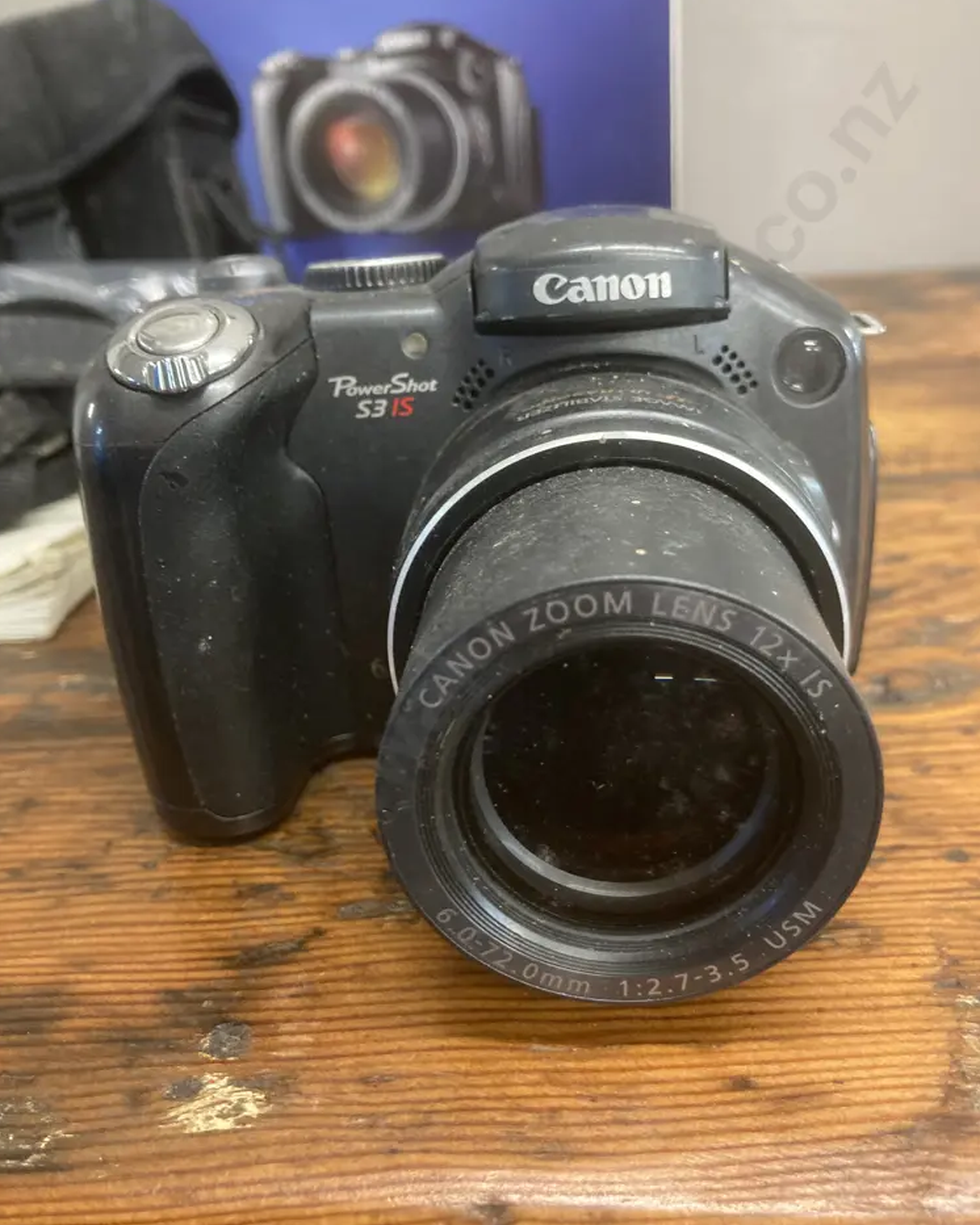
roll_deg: +3.9
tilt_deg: -23.0
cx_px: 498
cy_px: 613
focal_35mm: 30
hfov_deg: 48.5
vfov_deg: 58.8
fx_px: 1088
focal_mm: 3.99
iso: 320
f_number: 1.8
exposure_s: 1/33
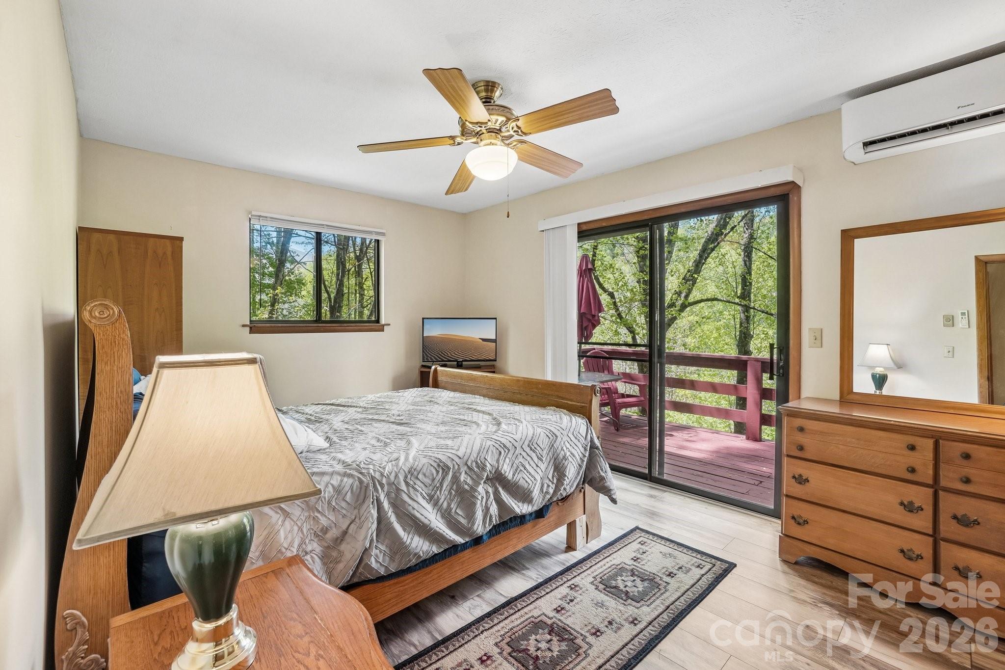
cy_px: 335
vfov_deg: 77.3
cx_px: 502
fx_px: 419
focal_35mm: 15
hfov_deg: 100.4
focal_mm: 10
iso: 250
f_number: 8
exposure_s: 1/30
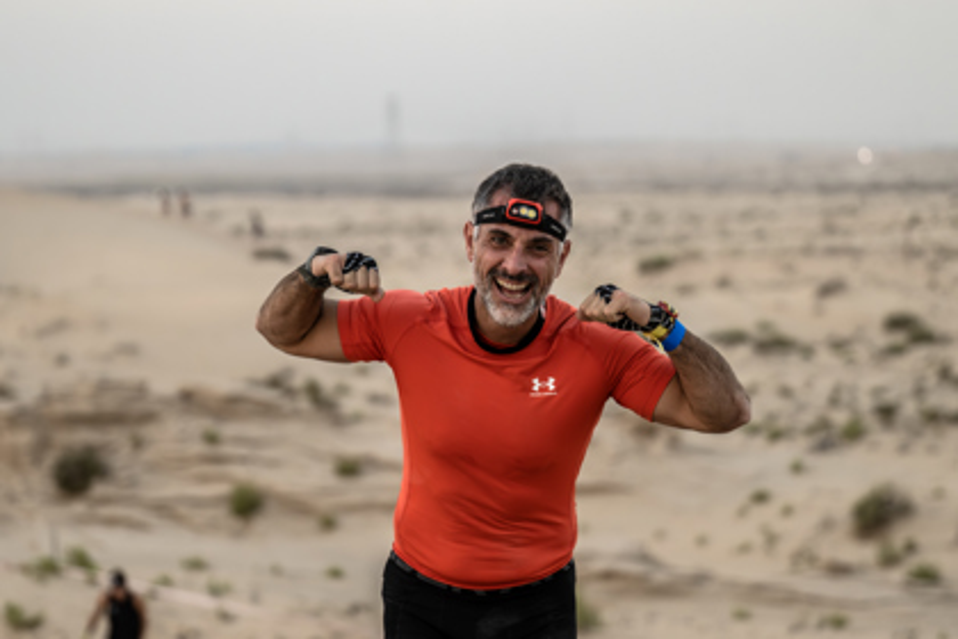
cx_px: 479
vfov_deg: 16.7
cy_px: 320
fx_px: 2182
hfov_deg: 24.8
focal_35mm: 82
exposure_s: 1/1000
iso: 1600
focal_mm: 82
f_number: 2.8
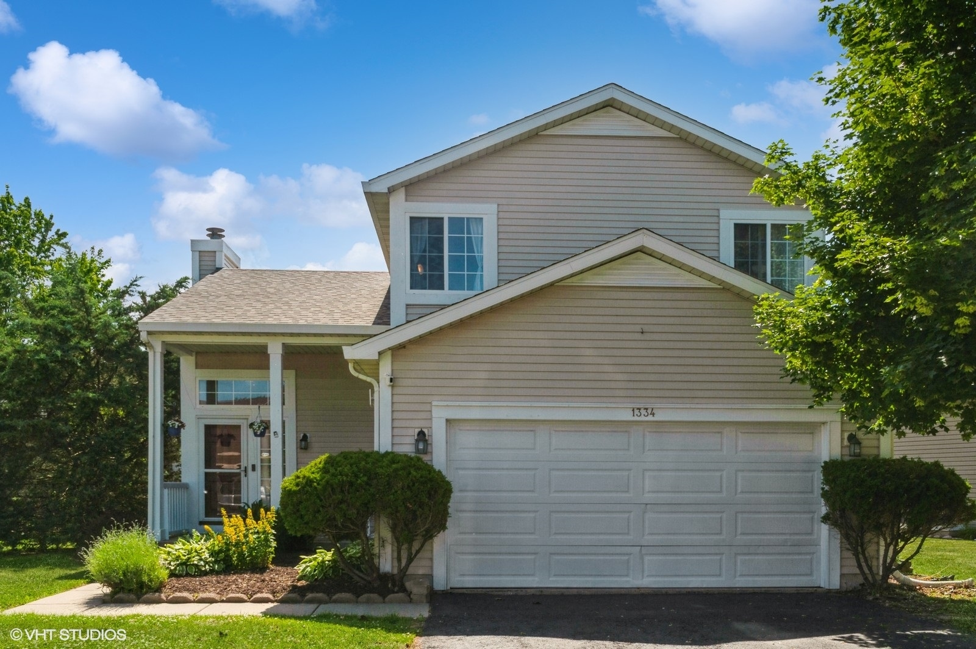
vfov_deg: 42.3
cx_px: 488
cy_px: 324
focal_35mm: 31
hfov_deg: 60.3
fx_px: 840
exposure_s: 1/2000
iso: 200
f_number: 8
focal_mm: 31
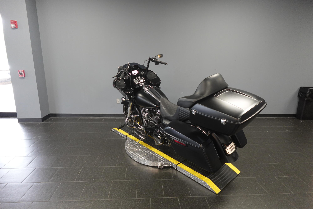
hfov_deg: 84.0
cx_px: 156
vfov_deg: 61.9
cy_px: 104
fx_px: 174
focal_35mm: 20
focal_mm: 7.6
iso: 640
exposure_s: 1/80
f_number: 2
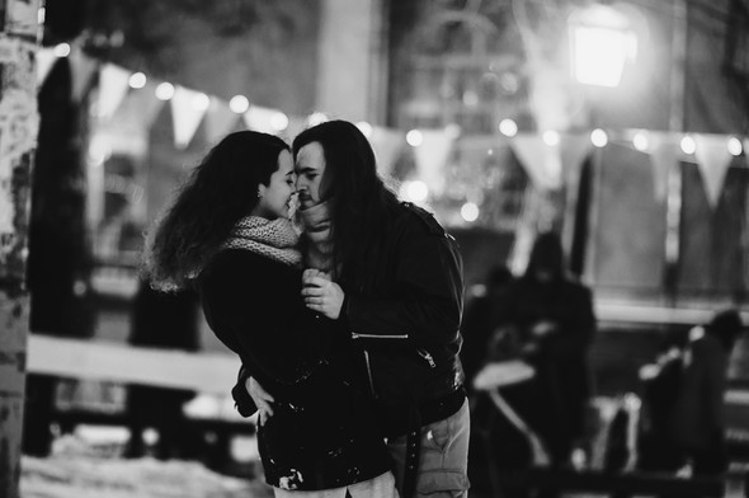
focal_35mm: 128
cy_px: 249
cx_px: 374
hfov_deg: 16.1
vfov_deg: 10.7
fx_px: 2650
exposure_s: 1/50
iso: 200
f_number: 1.8
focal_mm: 85
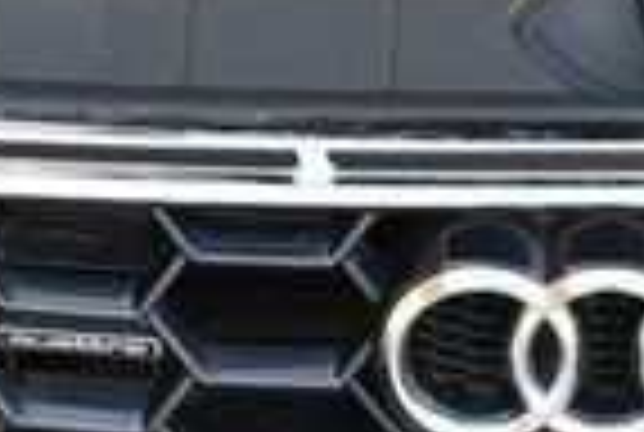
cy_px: -320
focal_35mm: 161
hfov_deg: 12.6
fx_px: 2886
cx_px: 653
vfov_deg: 8.3
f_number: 4
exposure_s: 1/250
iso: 400
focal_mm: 18
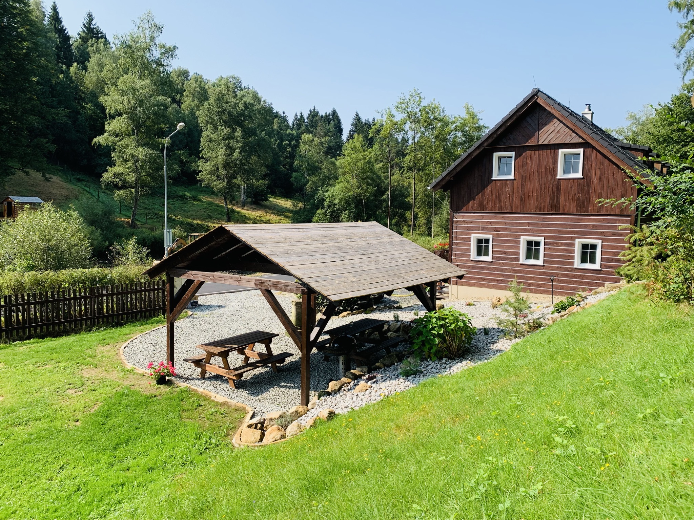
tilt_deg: -4.4
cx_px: 347
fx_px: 521
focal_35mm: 26
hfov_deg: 67.3
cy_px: 260
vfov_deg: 53.1
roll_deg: -1.8
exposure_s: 1/1368
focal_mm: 4.25
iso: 25
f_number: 1.8
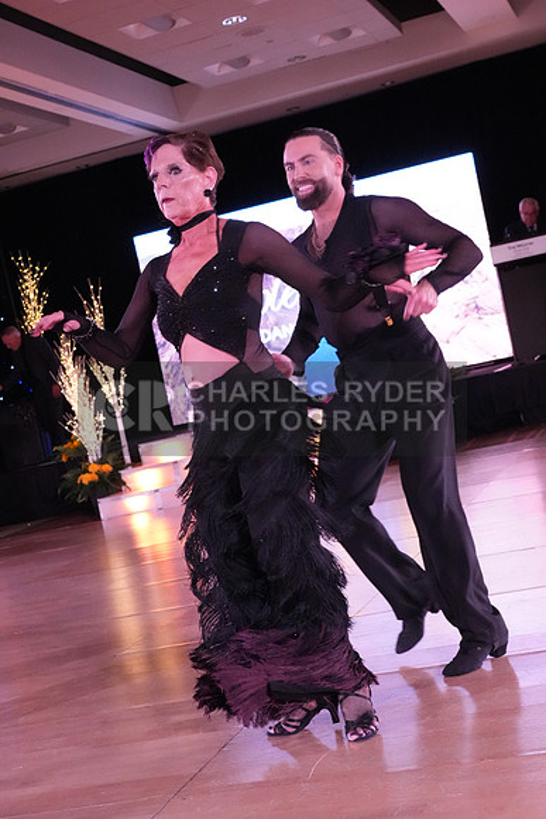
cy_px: 410
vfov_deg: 34.5
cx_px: 273
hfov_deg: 23.4
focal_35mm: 58
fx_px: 1319
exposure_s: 1/320
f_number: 7.1
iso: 8000
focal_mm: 39
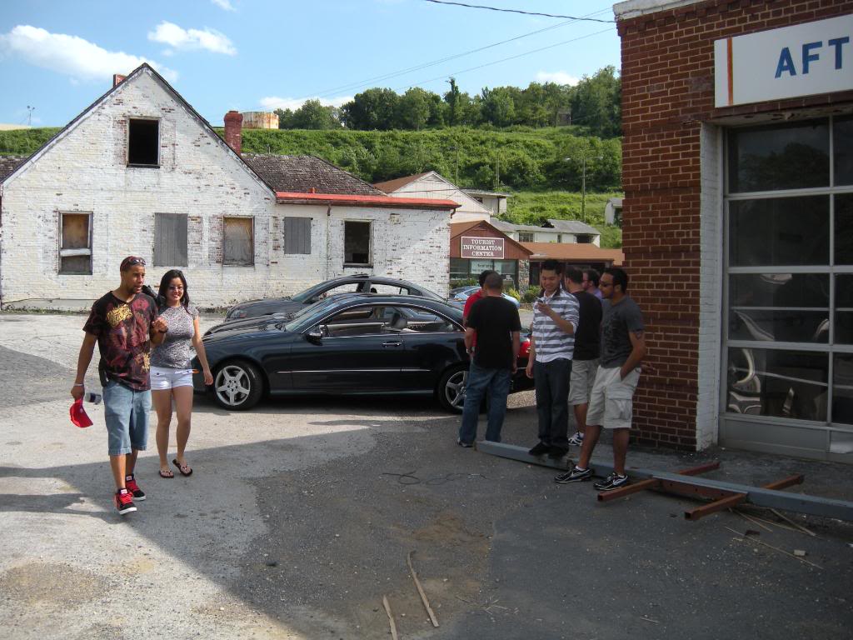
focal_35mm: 35
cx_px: 426
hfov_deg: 52.6
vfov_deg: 40.7
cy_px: 320
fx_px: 862
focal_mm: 5.9
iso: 64
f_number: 3.8
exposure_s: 1/527
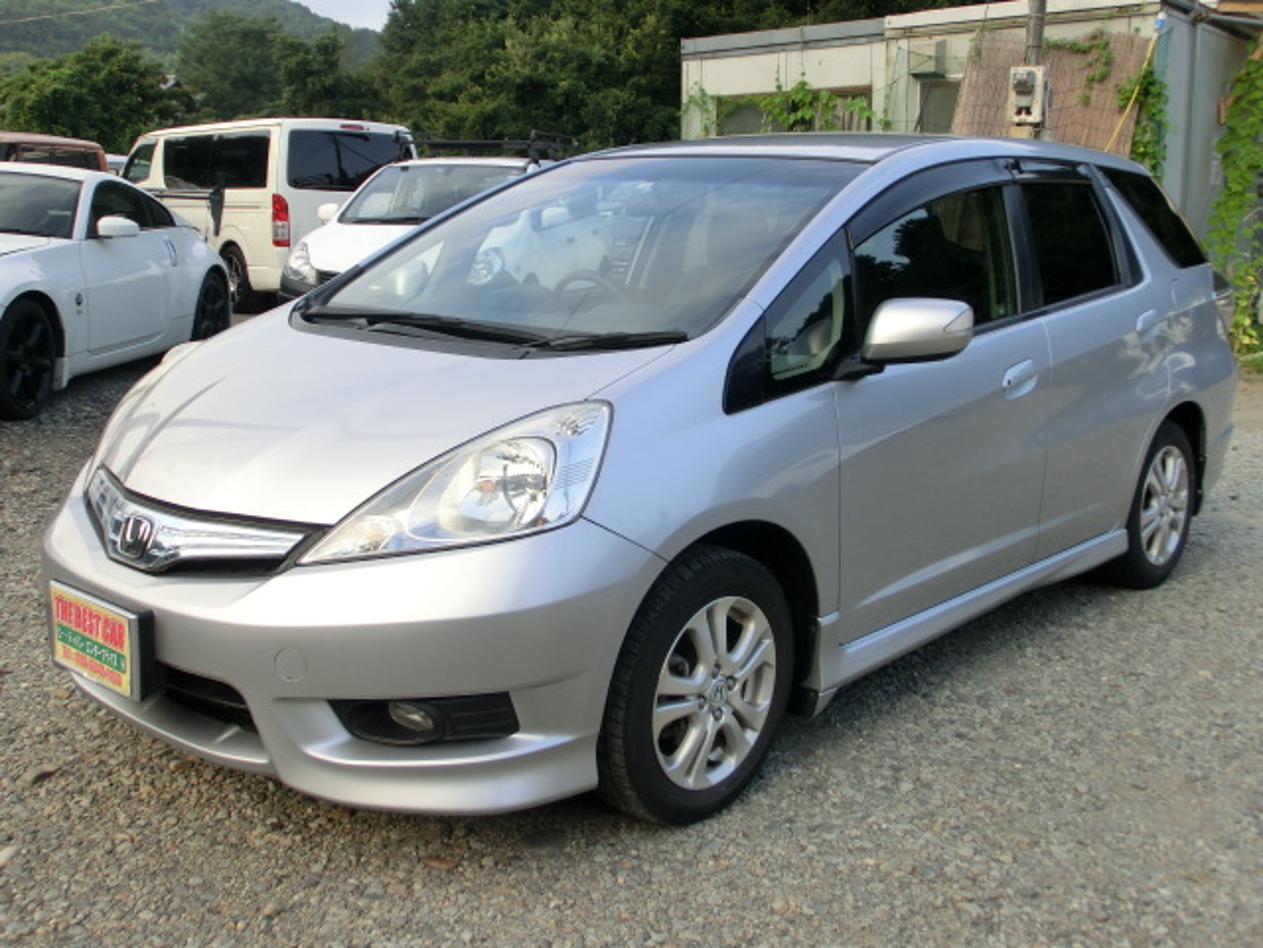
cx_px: 632
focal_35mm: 42
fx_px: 1532
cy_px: 474
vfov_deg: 34.3
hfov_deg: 44.8
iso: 100
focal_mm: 7.38
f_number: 4
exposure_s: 1/160
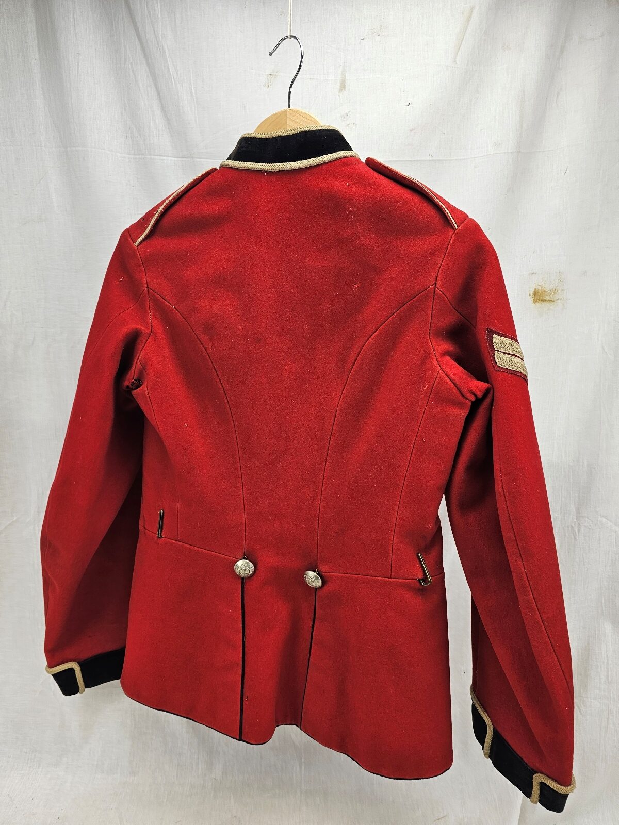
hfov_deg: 58.9
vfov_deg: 73.9
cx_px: 310
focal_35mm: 23
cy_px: 412
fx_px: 548
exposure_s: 1/100
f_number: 1.7
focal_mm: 6.3
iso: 50
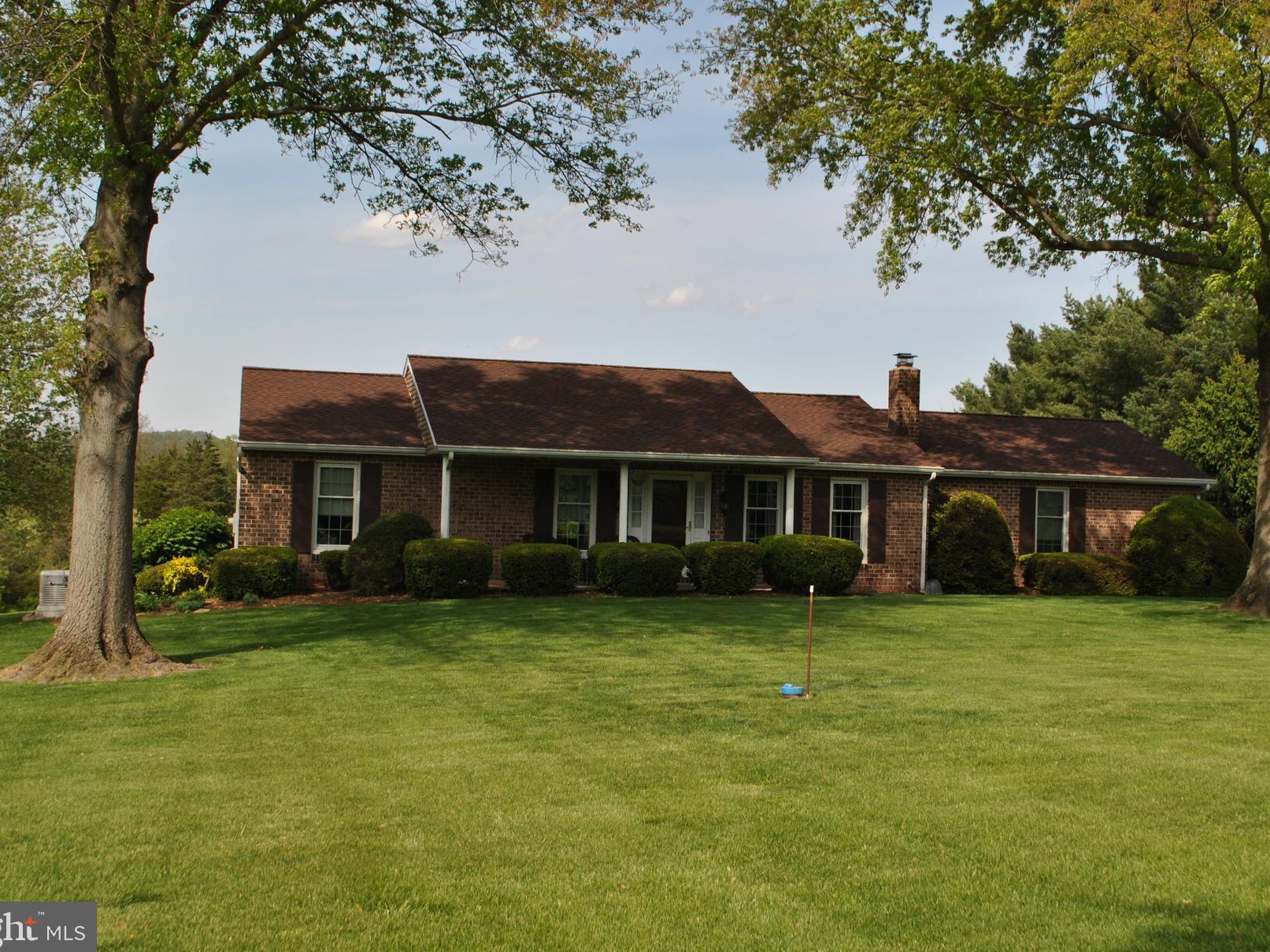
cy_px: 420
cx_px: 728
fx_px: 1614
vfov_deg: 32.8
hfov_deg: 42.8
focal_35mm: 44
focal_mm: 24
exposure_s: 1/250
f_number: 8
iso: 100
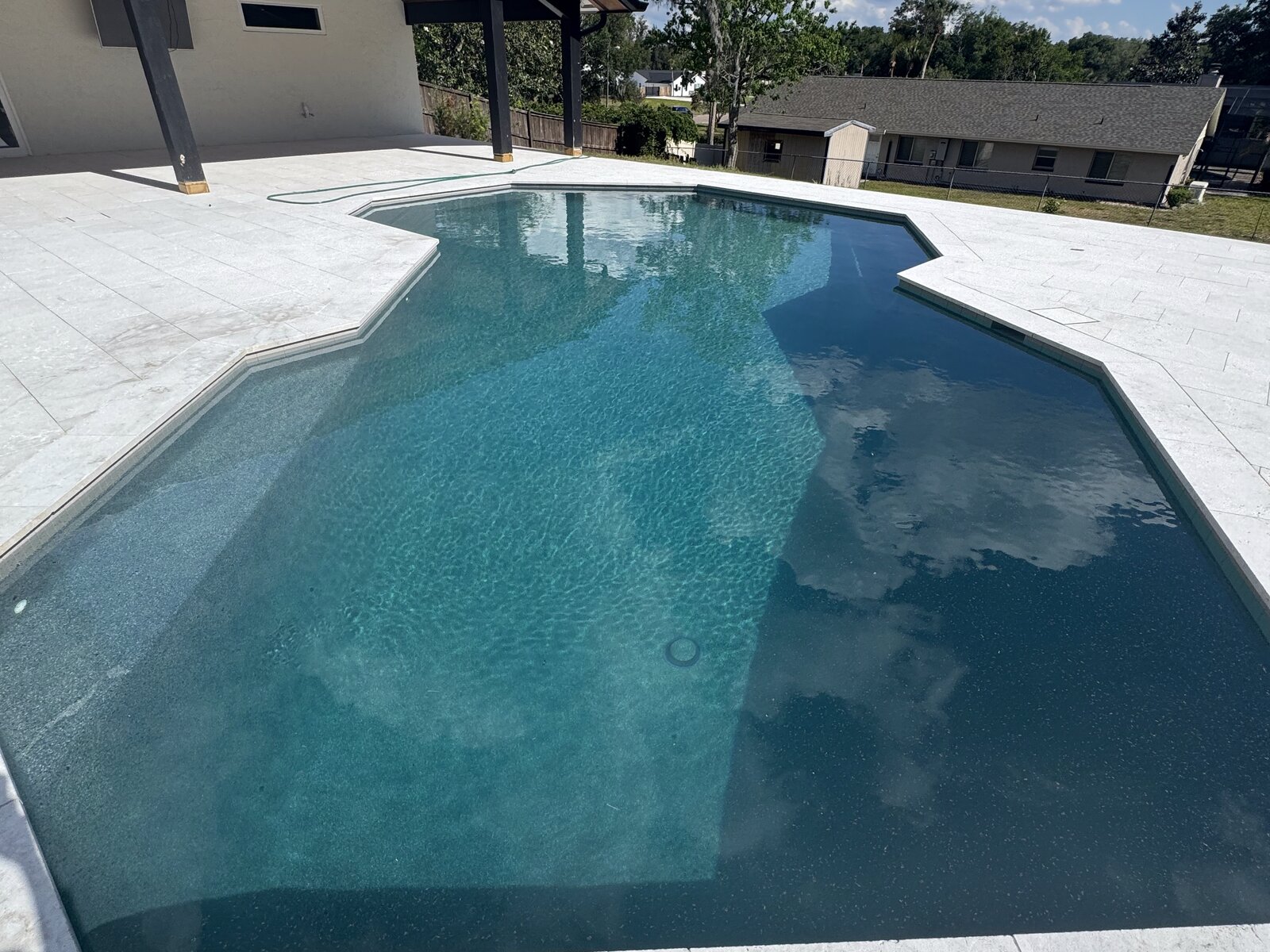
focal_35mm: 14
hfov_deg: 102.1
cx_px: 635
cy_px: 476
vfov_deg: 85.7
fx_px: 514
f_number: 2.2
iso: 50
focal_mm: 2.22
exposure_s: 1/1832
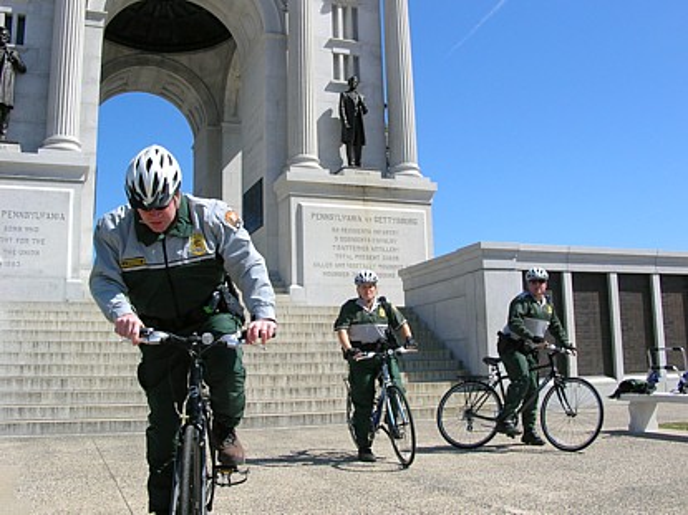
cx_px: 344
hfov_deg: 50.2
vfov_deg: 38.6
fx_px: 735
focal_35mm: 37
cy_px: 258
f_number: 3.8
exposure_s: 1/700
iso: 50
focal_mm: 6.2
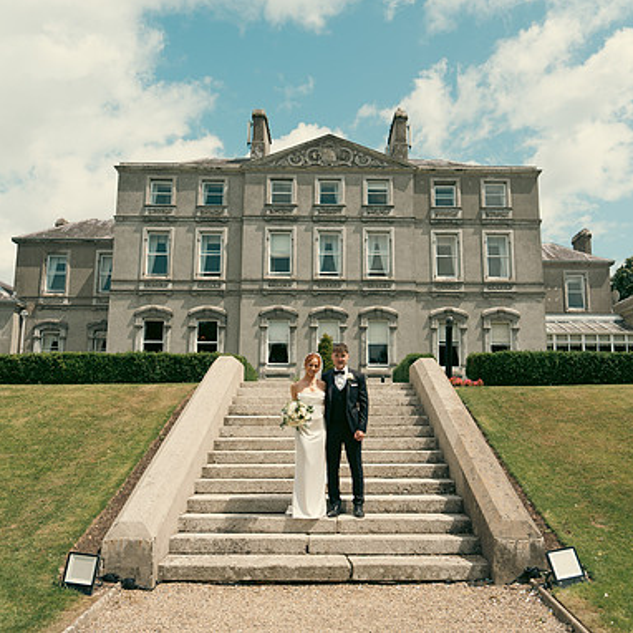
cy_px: 314
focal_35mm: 31
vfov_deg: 52.5
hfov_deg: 52.5
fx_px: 641
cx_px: 333
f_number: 3.5
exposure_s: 1/1250
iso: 125
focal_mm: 24
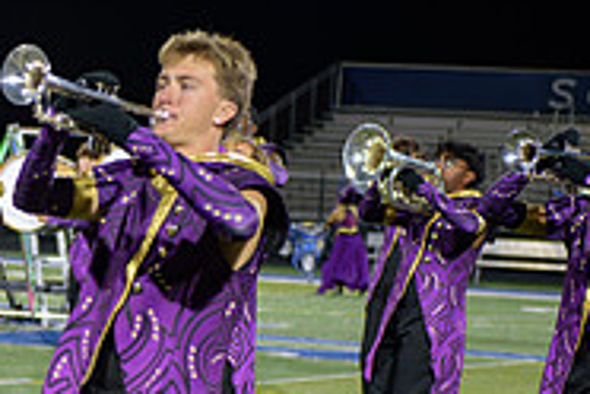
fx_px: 3572
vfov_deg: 6.3
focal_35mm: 218
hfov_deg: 9.4
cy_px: 316
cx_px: -57
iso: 1100
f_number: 2.8
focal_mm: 70
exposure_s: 1/400
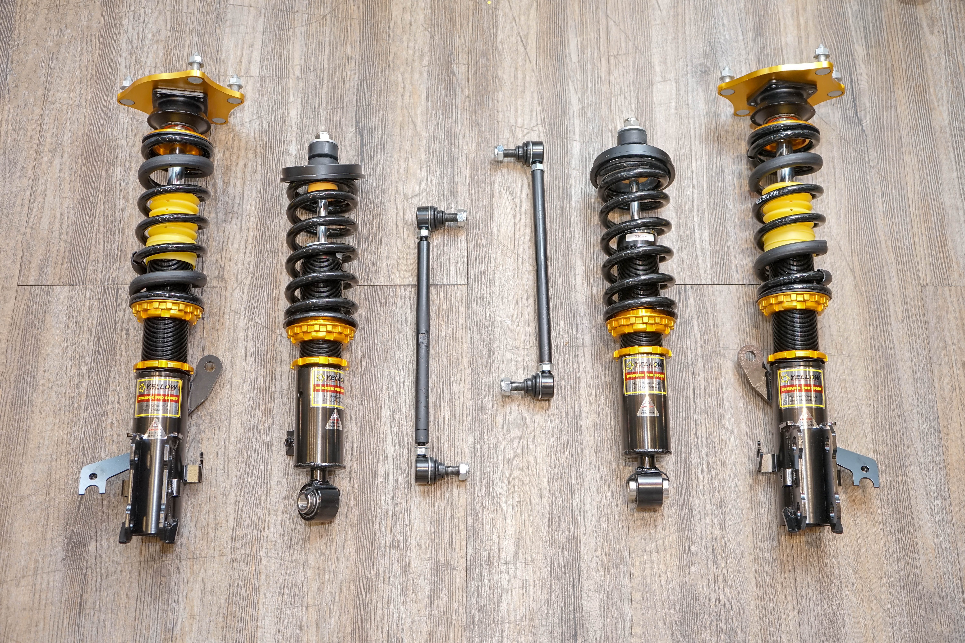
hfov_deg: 50.7
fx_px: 1019
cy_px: 322
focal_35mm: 38
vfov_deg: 35.1
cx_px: 482
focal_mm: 38
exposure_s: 1/100
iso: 1600
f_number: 5
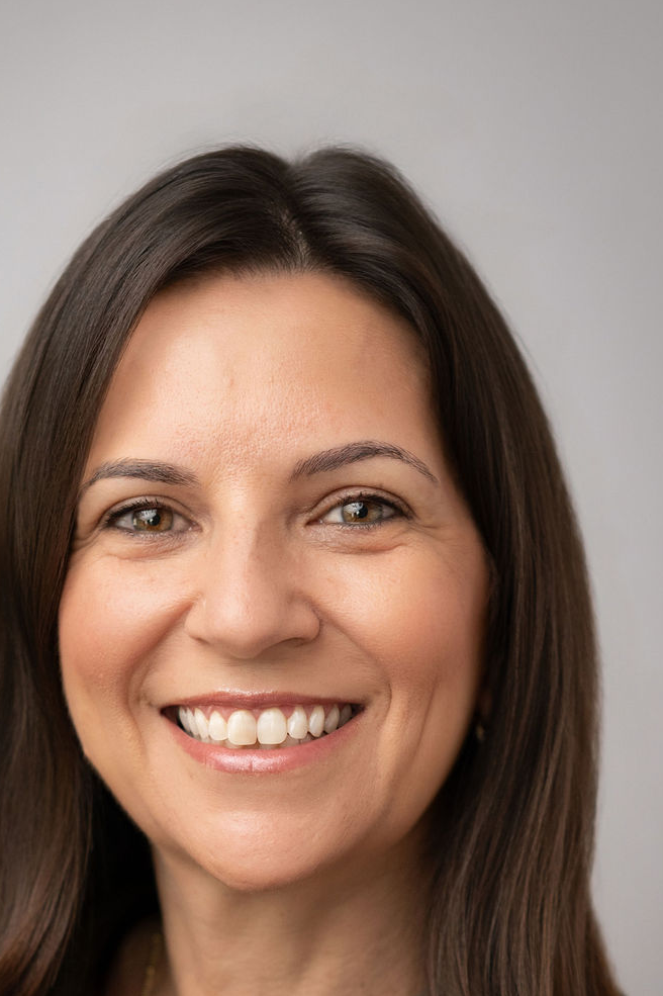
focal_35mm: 78
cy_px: 764
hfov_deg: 17.4
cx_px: 214
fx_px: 2156
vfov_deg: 25.6
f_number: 2.5
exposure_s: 1/200
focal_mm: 50
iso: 500
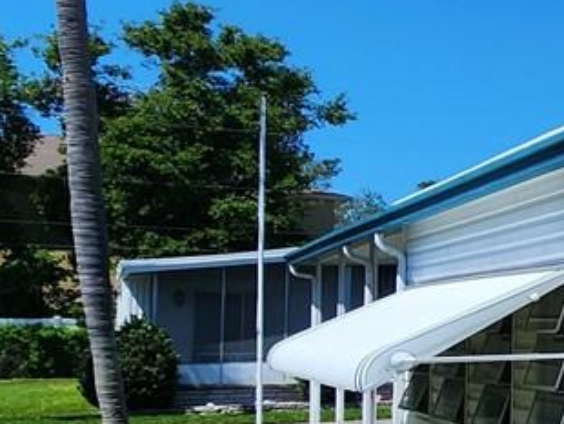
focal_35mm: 67
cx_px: 1235
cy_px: 297
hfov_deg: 16.9
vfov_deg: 21.8
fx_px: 1092
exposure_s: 1/2321
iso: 50
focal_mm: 2.2
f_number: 2.2
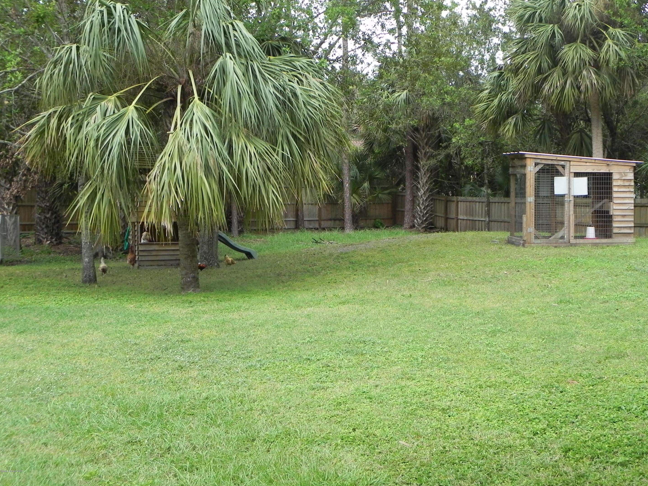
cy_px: 232
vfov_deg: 33.6
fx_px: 805
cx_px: 339
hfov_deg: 43.8
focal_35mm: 43
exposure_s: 1/90.5
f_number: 3.5
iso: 160
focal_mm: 7.3
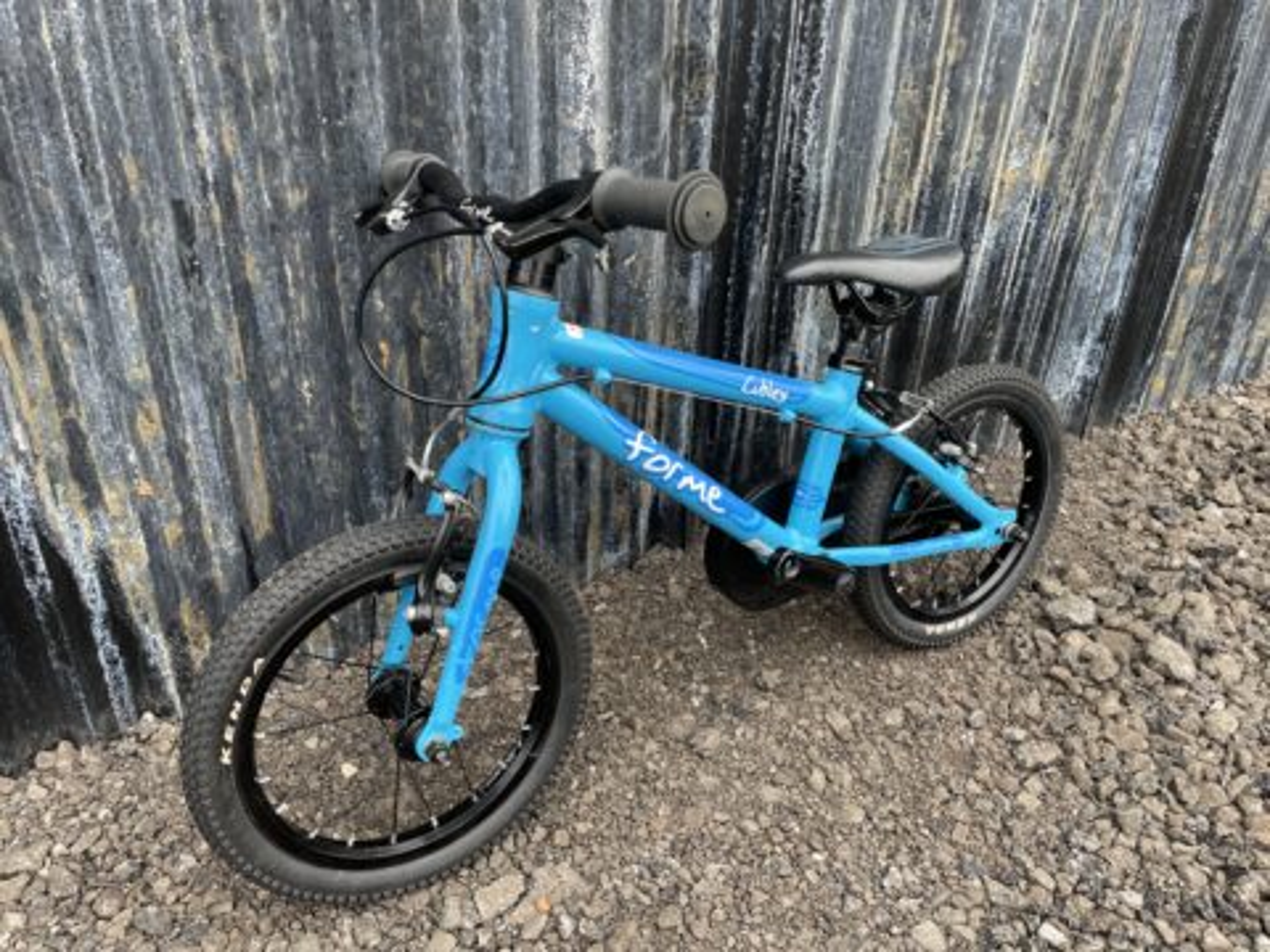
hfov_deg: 67.3
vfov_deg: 53.1
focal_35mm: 26
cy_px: 476
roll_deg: -1.8
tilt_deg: -28.4
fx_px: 954
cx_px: 635
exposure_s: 1/286
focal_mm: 4.2
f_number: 1.6
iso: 32
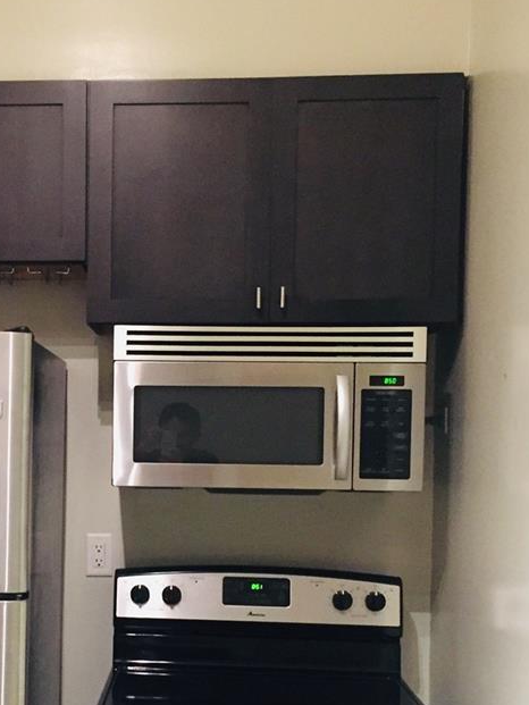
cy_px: 467
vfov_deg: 34.1
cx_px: 83
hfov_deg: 25.5
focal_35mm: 56
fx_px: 1141
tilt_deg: -2.1
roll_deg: -0.6
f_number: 2.2
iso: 320
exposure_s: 1/15
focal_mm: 4.15
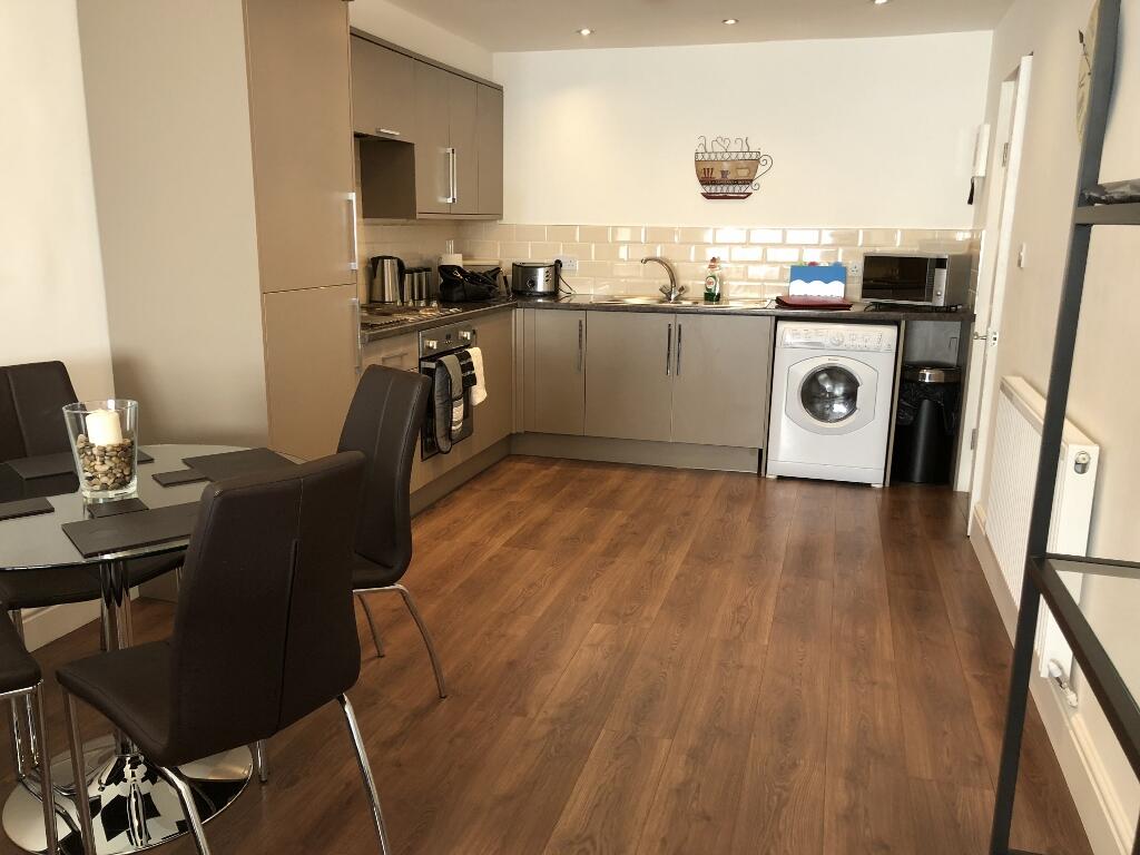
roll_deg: -0.1
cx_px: 570
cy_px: 428
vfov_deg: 49.7
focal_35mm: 28
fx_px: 922
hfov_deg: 63.4
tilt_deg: -11.7
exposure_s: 1/20
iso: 40
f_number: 1.8
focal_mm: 4
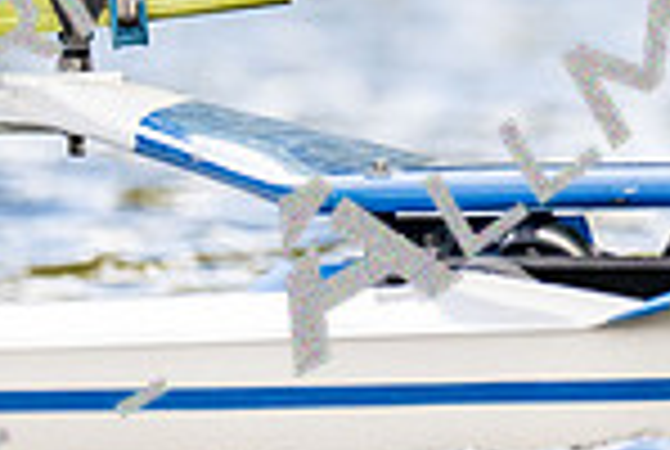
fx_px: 65194
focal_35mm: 3496
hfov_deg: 0.6
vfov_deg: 0.4
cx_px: 1192
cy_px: -322
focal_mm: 600
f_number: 4
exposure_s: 1/2500
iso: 720
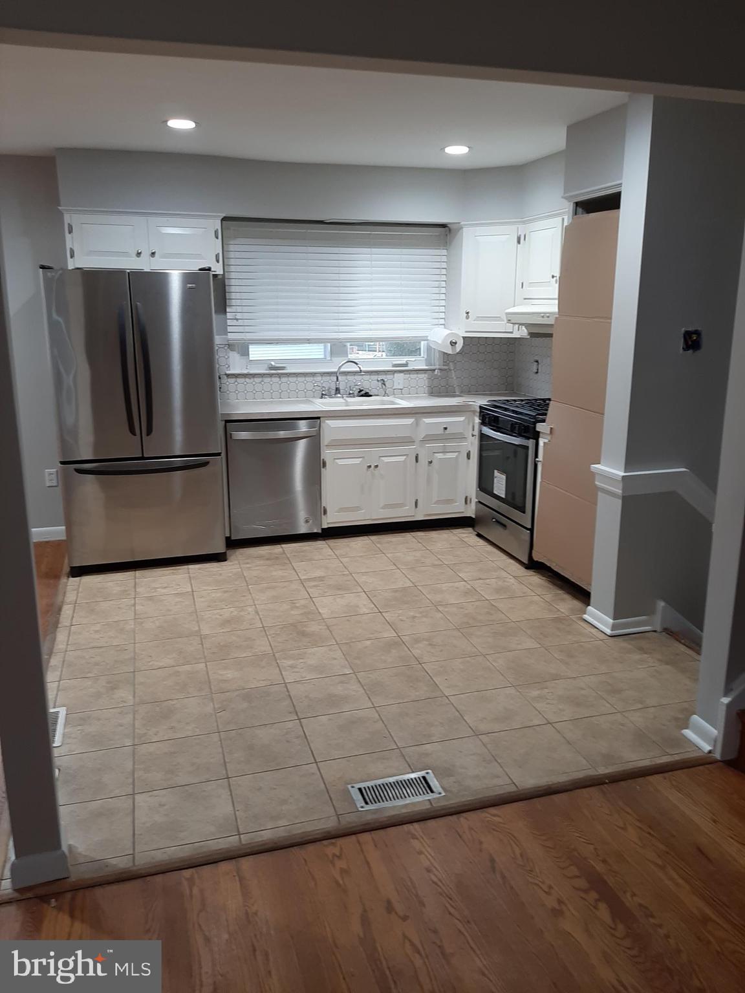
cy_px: 496
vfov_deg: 67.3
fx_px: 746
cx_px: 372
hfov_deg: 53.1
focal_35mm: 26
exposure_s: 1/24
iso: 50
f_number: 1.7
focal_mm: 3.93
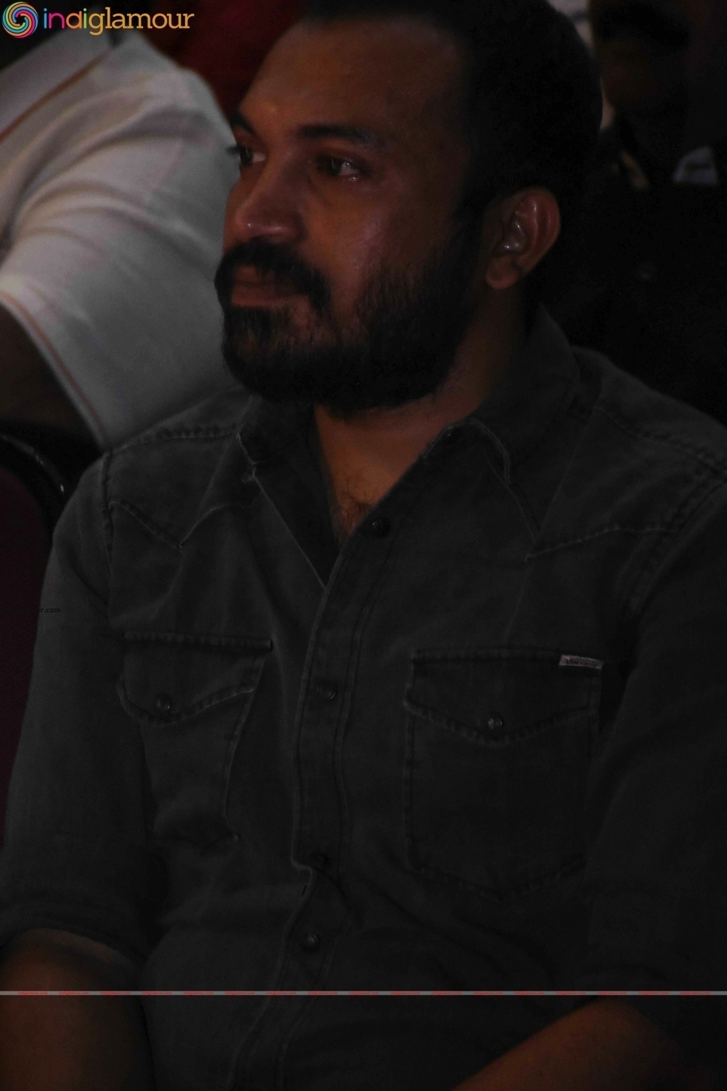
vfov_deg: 9.8
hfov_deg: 6.5
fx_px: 6361
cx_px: 364
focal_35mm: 210
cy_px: 546
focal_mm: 140
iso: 8000
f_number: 5.6
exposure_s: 1/80
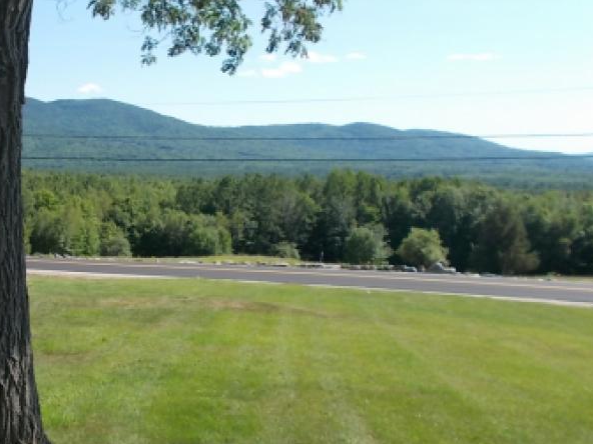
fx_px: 771
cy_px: 238
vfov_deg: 32.2
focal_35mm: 45
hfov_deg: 40.0
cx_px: 102
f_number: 3.2
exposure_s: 1/640
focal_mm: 4.6
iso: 80
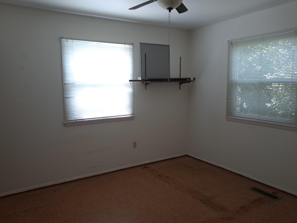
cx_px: 148
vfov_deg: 51.4
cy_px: 112
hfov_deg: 65.3
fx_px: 232
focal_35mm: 27
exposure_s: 1/50
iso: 250
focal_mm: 4
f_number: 1.8
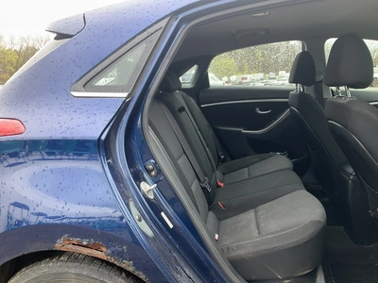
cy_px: 142
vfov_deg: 48.2
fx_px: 317
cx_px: 189
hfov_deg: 61.7
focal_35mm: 29
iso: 20
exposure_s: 1/180
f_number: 1.8
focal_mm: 3
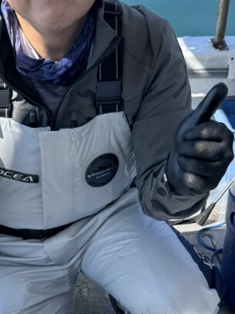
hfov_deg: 24.5
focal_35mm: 59
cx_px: 55
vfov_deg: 32.2
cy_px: 227
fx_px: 534
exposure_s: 1/2331
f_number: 1.78
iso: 80
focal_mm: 6.76
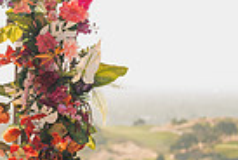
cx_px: -229
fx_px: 1398
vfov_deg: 6.5
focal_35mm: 211
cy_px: 130
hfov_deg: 9.2
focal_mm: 50
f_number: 2
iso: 50
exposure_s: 1/1000
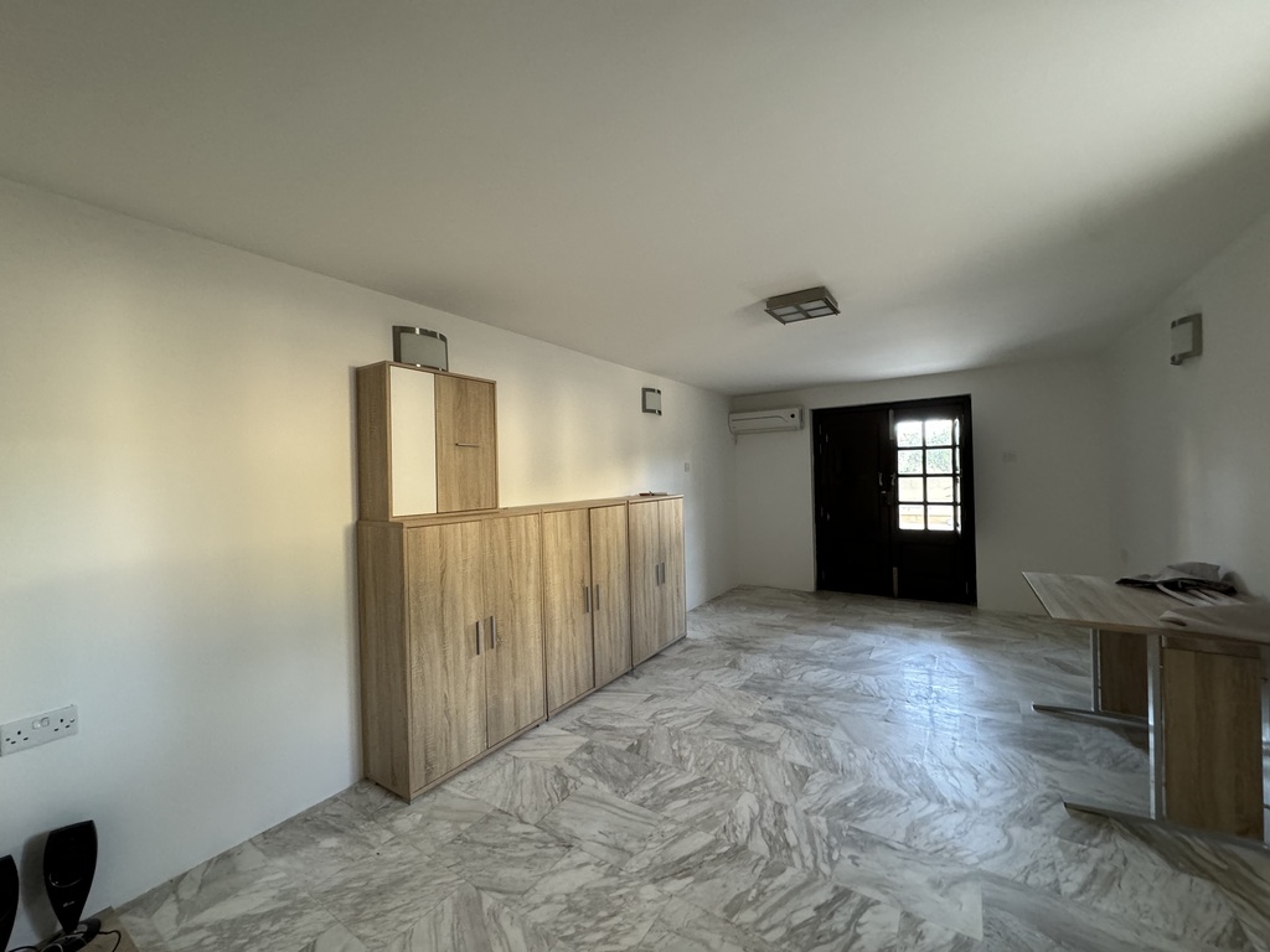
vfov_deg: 85.7
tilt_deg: -0.3
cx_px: 635
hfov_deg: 102.1
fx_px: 514
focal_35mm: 14
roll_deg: +1.8
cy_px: 476
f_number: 2.2
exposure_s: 1/50
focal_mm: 2.22
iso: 320
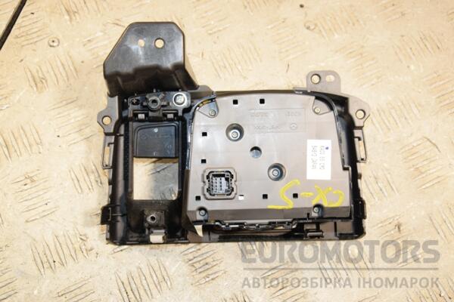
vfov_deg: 22.6
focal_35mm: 60
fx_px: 757
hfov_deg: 33.4
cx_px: 227
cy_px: 151
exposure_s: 1/200
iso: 800
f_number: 7.1
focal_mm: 40
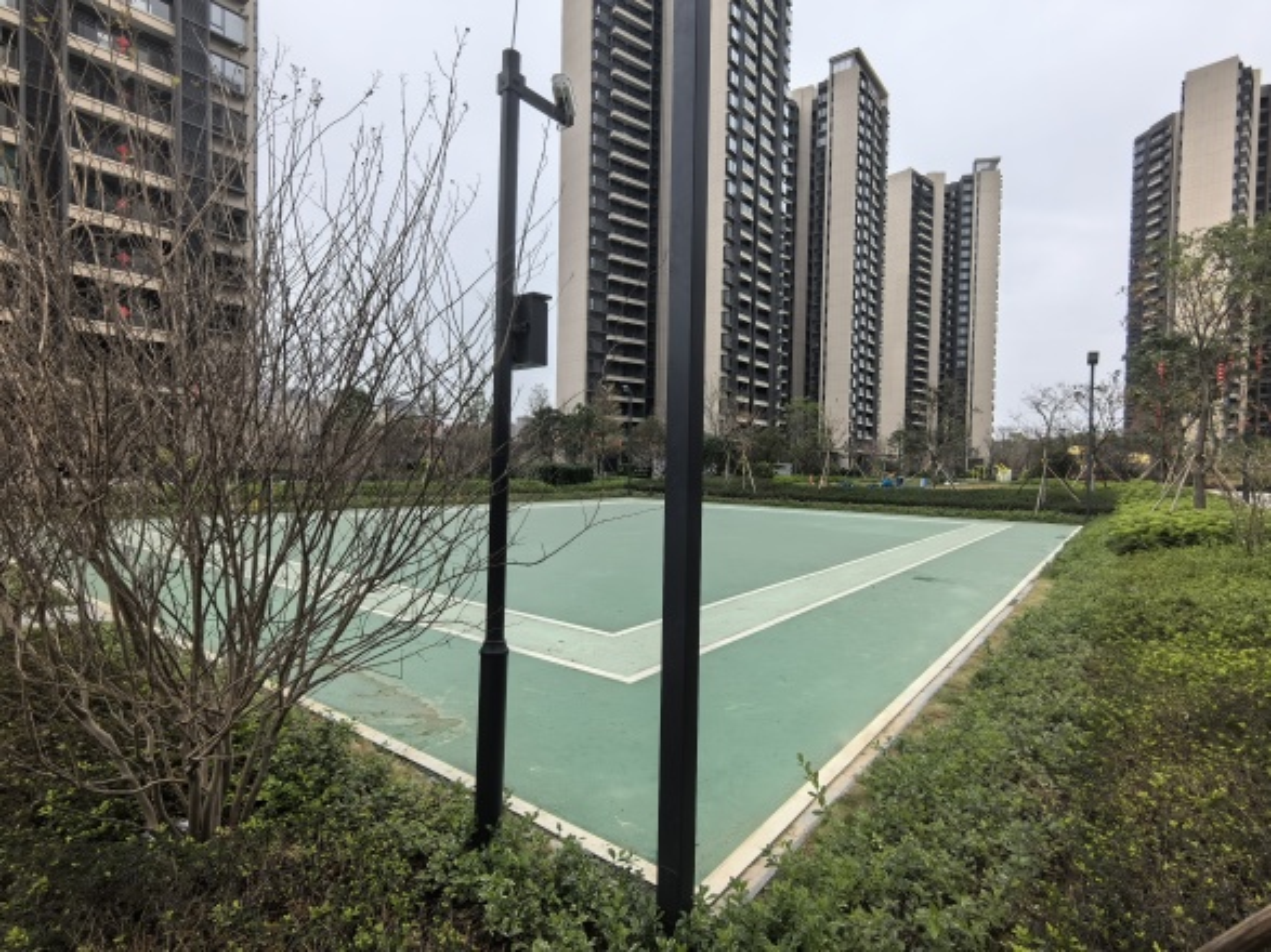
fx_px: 624
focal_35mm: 17
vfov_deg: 74.7
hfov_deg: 91.0
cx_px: 636
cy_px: 476
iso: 50
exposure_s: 1/1045
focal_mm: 1.95
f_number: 2.2
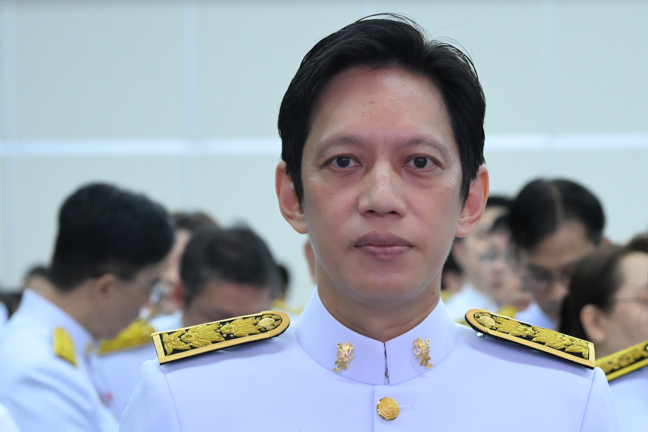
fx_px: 2718
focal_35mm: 151
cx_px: 374
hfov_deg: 13.6
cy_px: 337
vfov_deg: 9.1
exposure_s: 1/500
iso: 6400
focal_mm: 89
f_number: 5.6
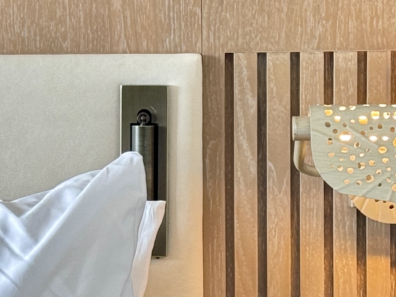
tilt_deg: -5.8
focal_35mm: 191
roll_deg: -0.3
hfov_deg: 10.3
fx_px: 2185
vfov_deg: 7.8
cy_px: 256
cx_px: 137
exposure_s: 1/60
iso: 160
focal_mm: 6.76
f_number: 1.78
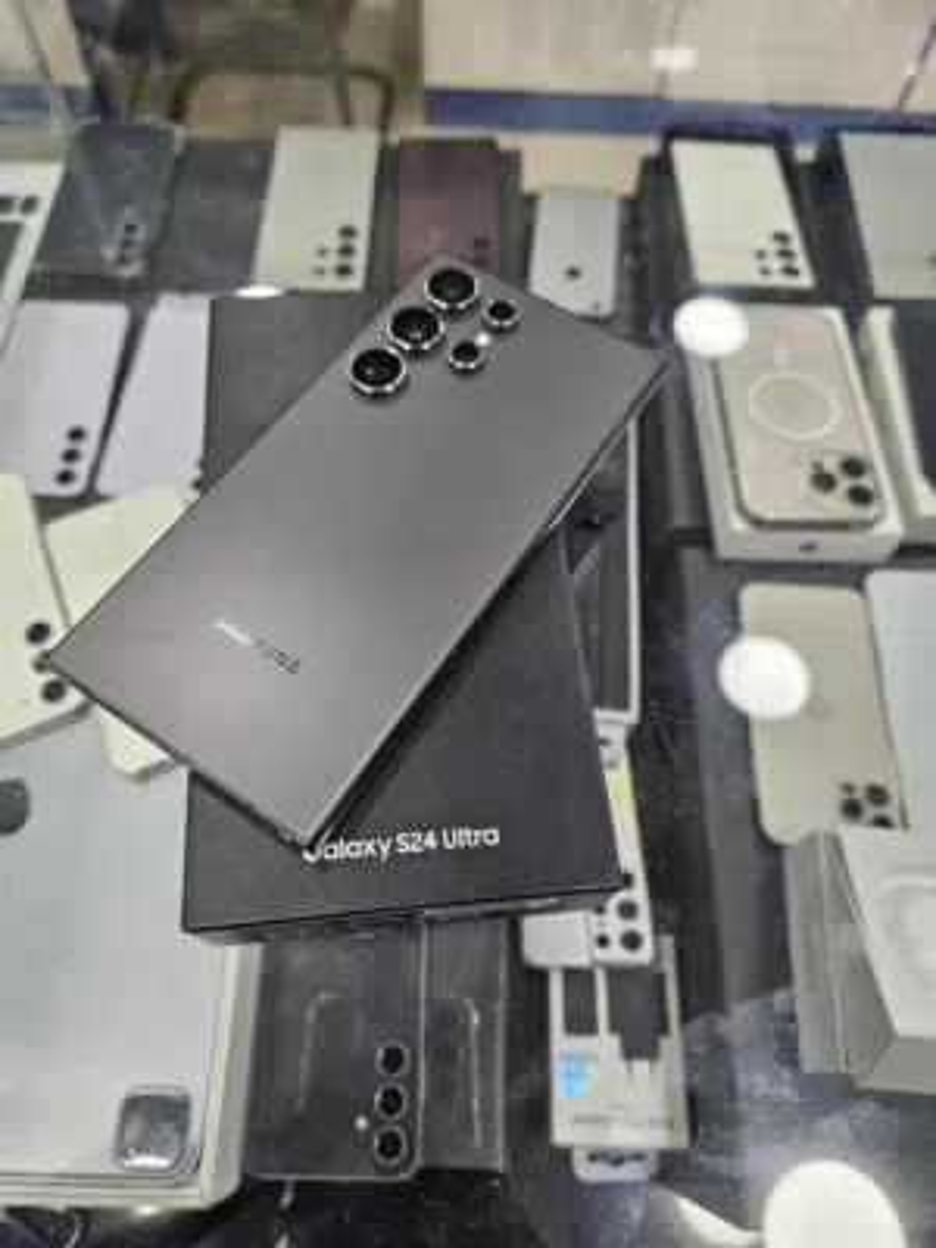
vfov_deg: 73.9
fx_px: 829
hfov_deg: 58.9
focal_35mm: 23
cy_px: 624
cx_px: 468
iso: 250
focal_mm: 5.4
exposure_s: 1/100
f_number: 1.8
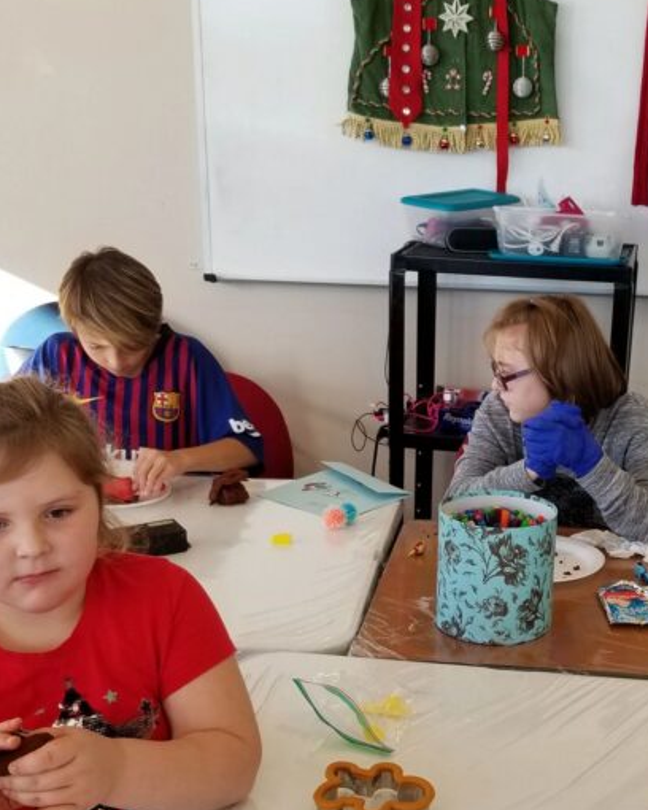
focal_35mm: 51
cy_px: 611
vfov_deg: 35.8
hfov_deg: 29.0
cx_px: 518
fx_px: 1223
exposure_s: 1/100
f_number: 1.7
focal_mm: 4.25
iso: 64
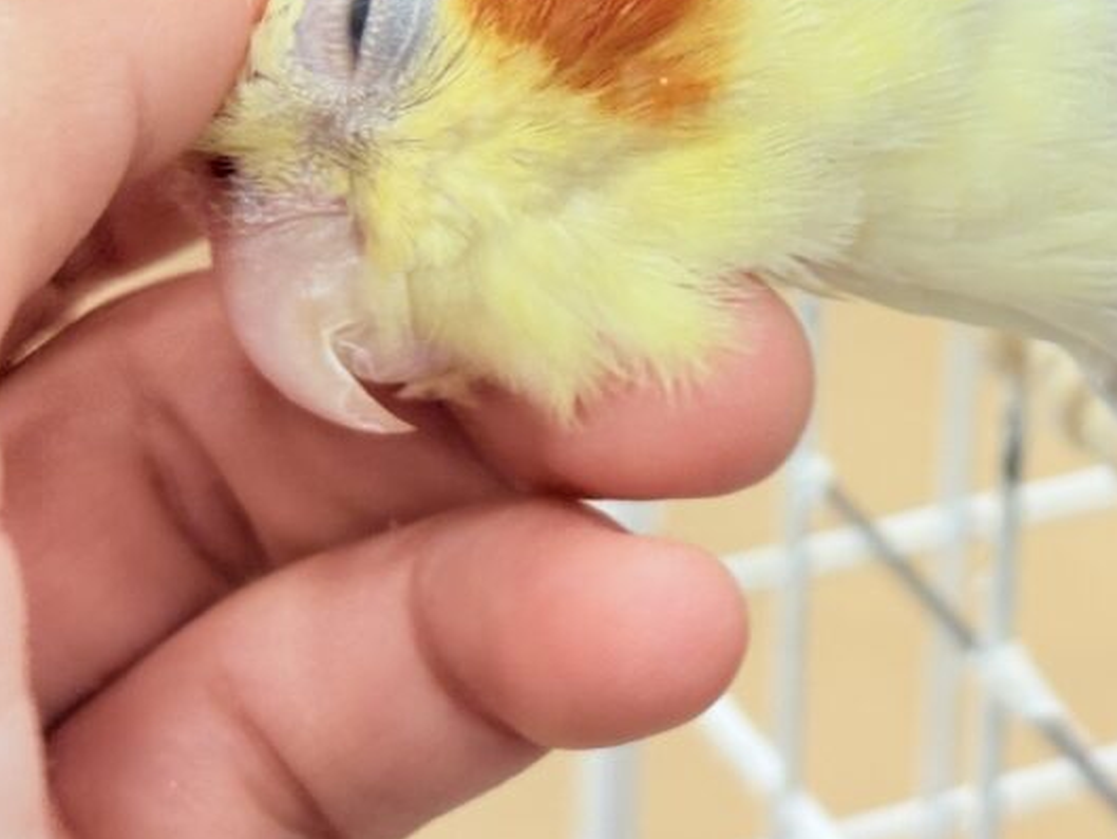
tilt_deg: -21.1
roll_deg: -4.2
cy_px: 6
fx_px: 3809
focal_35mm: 118
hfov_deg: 16.2
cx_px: 1208
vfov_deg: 12.4
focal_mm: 5.96
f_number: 1.6
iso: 40
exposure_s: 1/50
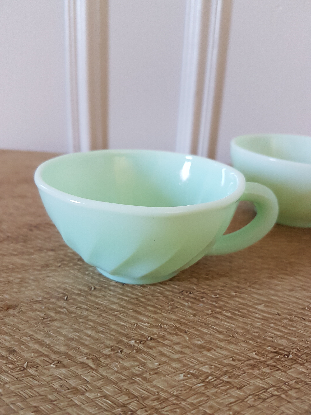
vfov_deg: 67.3
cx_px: 156
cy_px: 208
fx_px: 311
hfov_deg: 53.1
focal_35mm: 26
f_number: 1.7
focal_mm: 4.2
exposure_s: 1/24
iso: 200
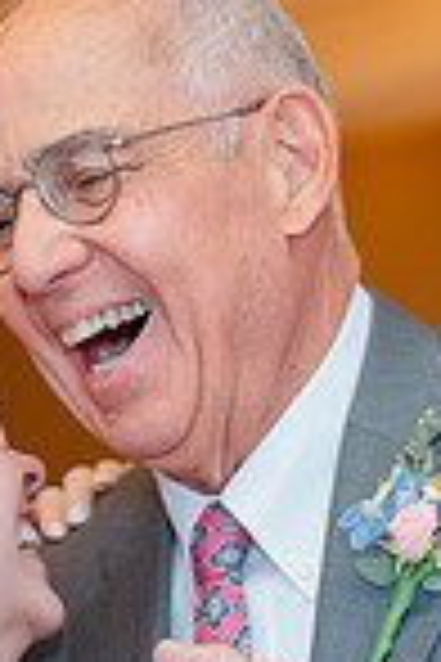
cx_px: 171
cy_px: 763
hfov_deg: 7.0
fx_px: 3620
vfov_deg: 10.3
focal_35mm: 197
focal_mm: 50
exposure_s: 1/125
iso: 320
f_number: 1.8
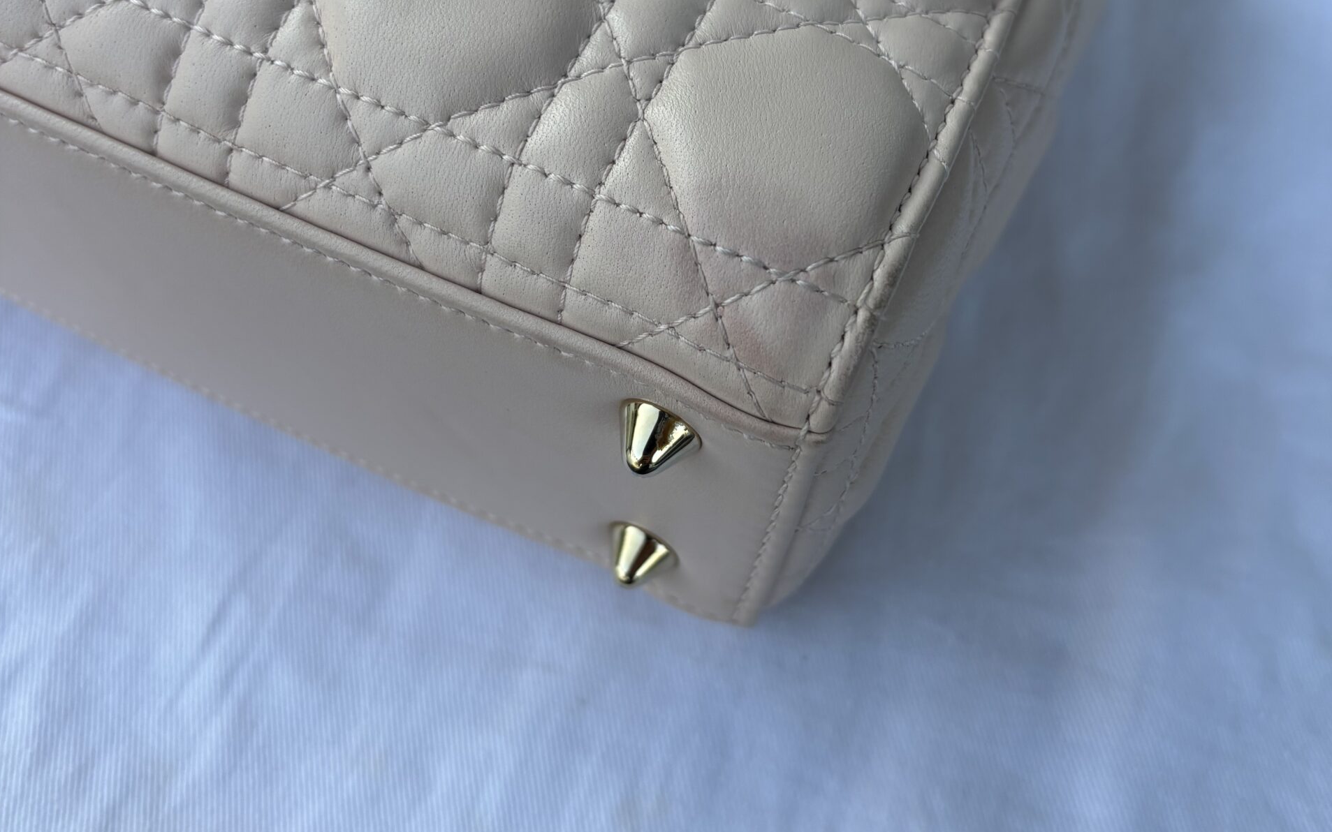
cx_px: 665
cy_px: 255
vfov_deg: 34.0
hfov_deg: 52.7
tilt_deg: -58.2
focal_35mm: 37
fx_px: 1343
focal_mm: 5.96
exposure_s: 1/390
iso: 50
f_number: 1.6
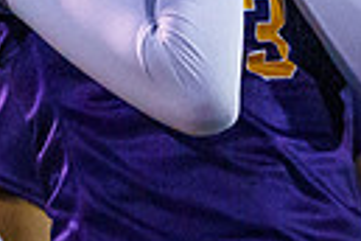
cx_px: 203
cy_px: -25
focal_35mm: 1115
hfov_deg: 1.8
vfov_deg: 1.2
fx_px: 11180
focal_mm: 200
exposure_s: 1/800
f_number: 4
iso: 16000
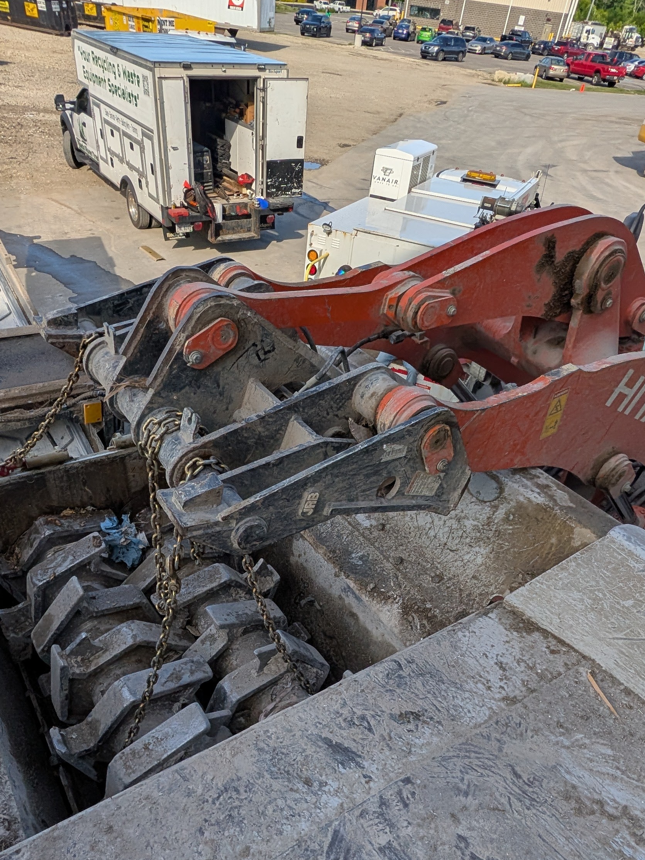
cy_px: 544
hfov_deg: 61.1
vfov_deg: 74.9
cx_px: 315
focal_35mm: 22
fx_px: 547
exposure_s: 1/2439
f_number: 1.7
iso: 51
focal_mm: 2.02
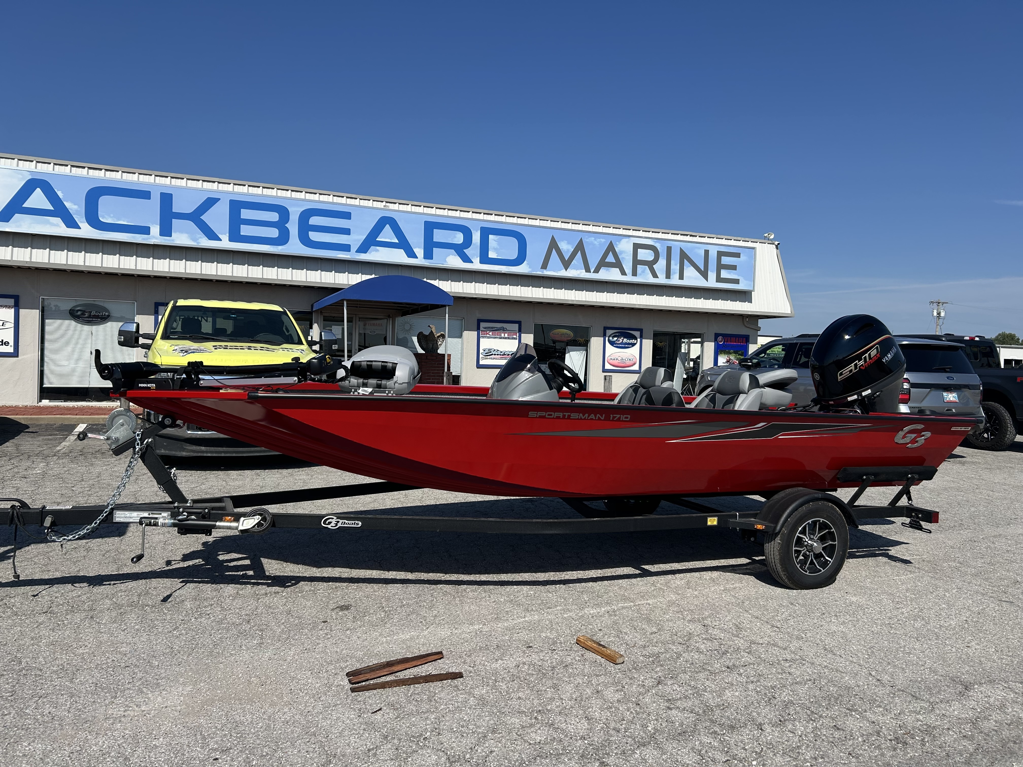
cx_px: 512
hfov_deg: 67.3
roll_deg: -0.8
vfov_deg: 53.1
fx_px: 768
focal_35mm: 26
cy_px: 384
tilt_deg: +0.4
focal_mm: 5.7
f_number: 1.5
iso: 50
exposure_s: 1/6579
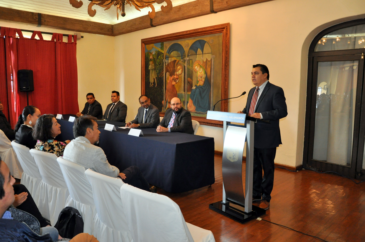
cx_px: 182
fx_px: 273
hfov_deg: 67.4
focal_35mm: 27
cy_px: 121
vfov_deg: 47.8
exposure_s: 1/90
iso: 1000
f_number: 4
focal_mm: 18
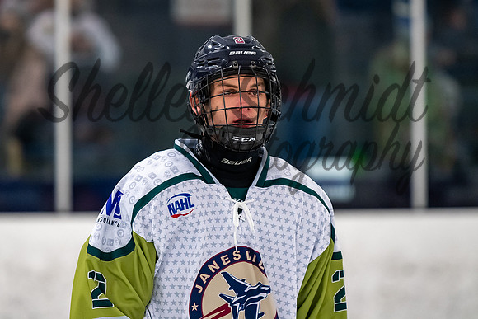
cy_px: 137
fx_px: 4439
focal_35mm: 334
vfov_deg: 4.1
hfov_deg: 6.2
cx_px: 205
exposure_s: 1/800
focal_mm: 195
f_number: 3.2
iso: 2000
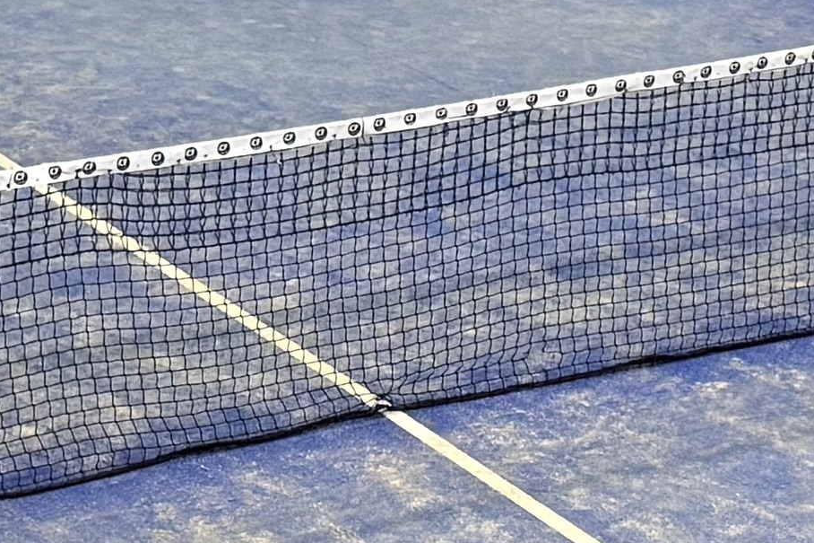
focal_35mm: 157
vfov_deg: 8.7
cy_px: 591
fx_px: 3549
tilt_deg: -25.7
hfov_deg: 13.1
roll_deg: -2.6
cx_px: 463
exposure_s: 1/50
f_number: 1.78
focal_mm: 6.76
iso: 400
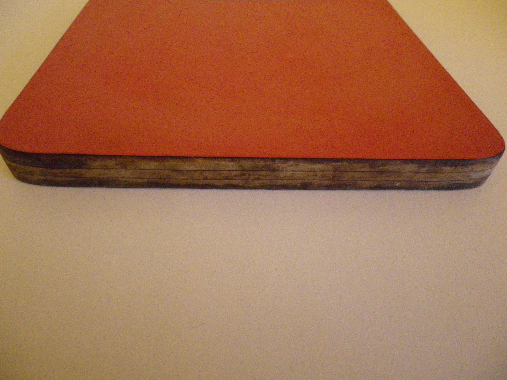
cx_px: 254
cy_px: 190
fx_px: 410
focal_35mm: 28
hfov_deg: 63.4
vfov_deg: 49.7
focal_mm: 4.9
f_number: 2.6
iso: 800
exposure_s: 1/60
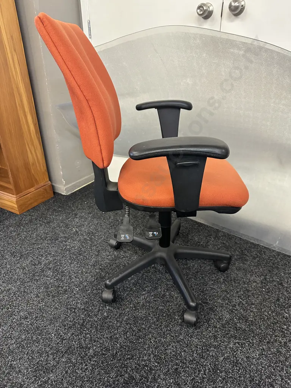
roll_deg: +0.4
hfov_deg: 56.8
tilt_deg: -27.8
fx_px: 269
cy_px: 194
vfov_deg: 71.6
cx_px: 146
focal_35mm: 24
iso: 250
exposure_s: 1/50
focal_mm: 6.86
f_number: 1.78
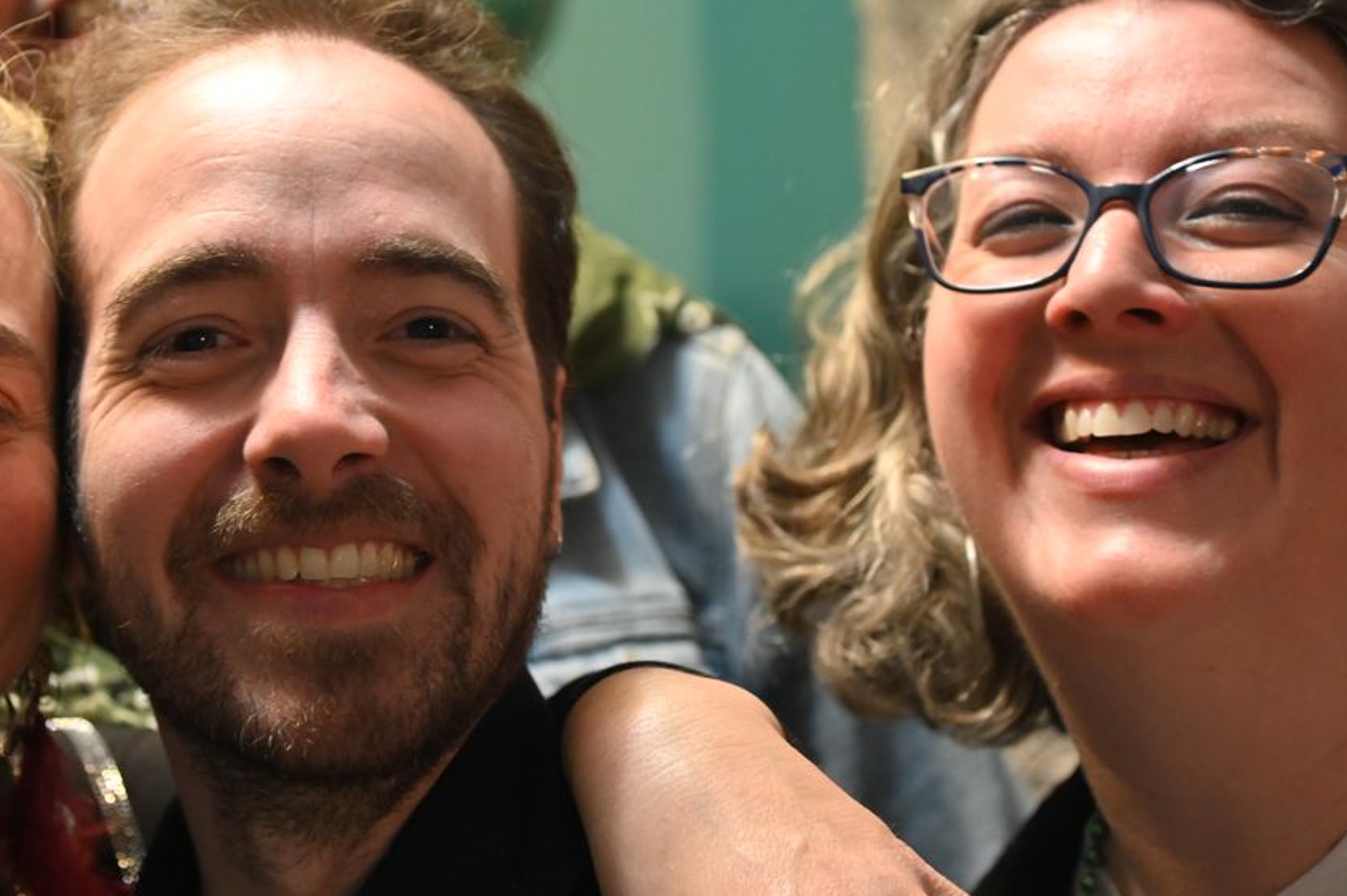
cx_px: 487
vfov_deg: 15.5
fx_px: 3291
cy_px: 269
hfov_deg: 23.1
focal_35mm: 88
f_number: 4
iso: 5000
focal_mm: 58
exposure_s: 1/60
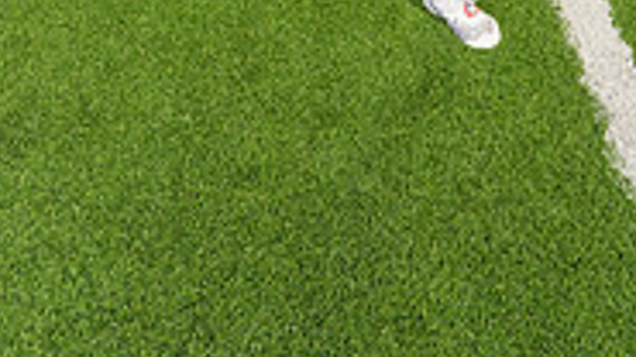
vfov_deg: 15.2
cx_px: 358
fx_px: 1029
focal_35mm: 61
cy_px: -391
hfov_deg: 34.3
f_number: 4.5
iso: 1000
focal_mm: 24
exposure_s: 1/200
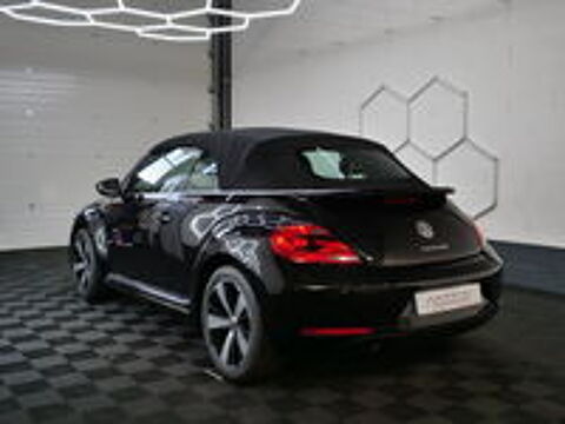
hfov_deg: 51.4
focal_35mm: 36
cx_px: 282
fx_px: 588
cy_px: 212
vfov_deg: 39.7
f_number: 3.2
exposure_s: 1/60
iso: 250
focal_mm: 18
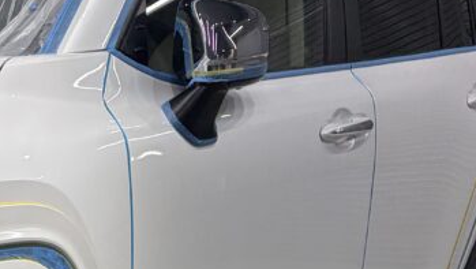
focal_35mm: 83
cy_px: 352
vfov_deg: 14.0
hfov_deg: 23.2
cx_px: -112
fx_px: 1048
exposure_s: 1/129
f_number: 1.6
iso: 32
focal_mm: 5.96
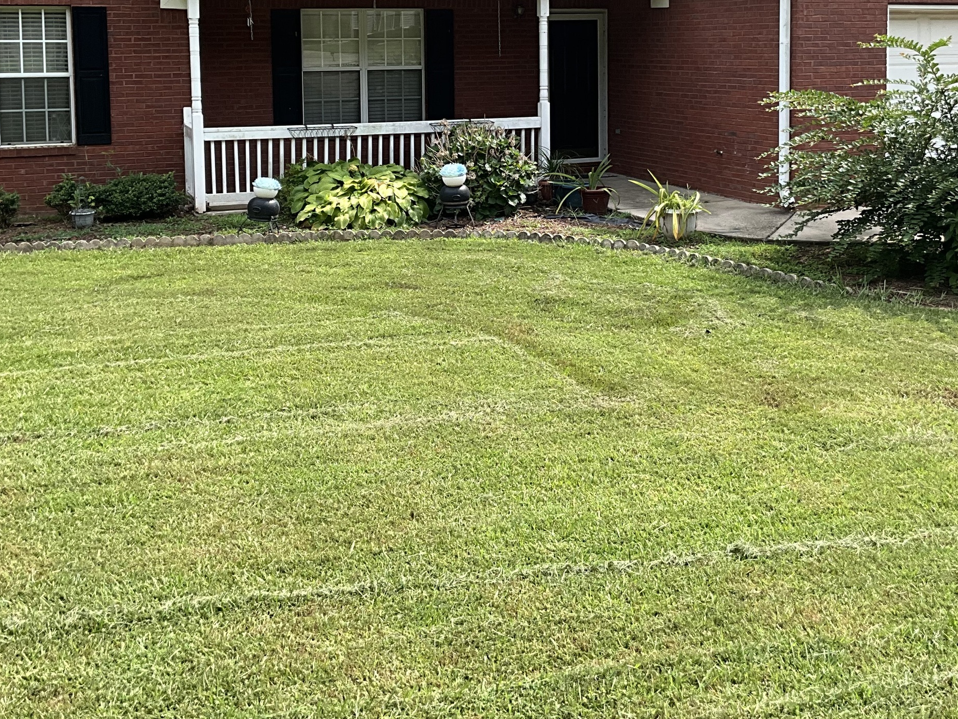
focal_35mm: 48
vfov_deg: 29.6
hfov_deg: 39.6
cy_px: 149
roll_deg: +2.5
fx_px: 1328
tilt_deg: -3.9
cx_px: 506
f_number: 1.8
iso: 25
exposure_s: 1/700
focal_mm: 3
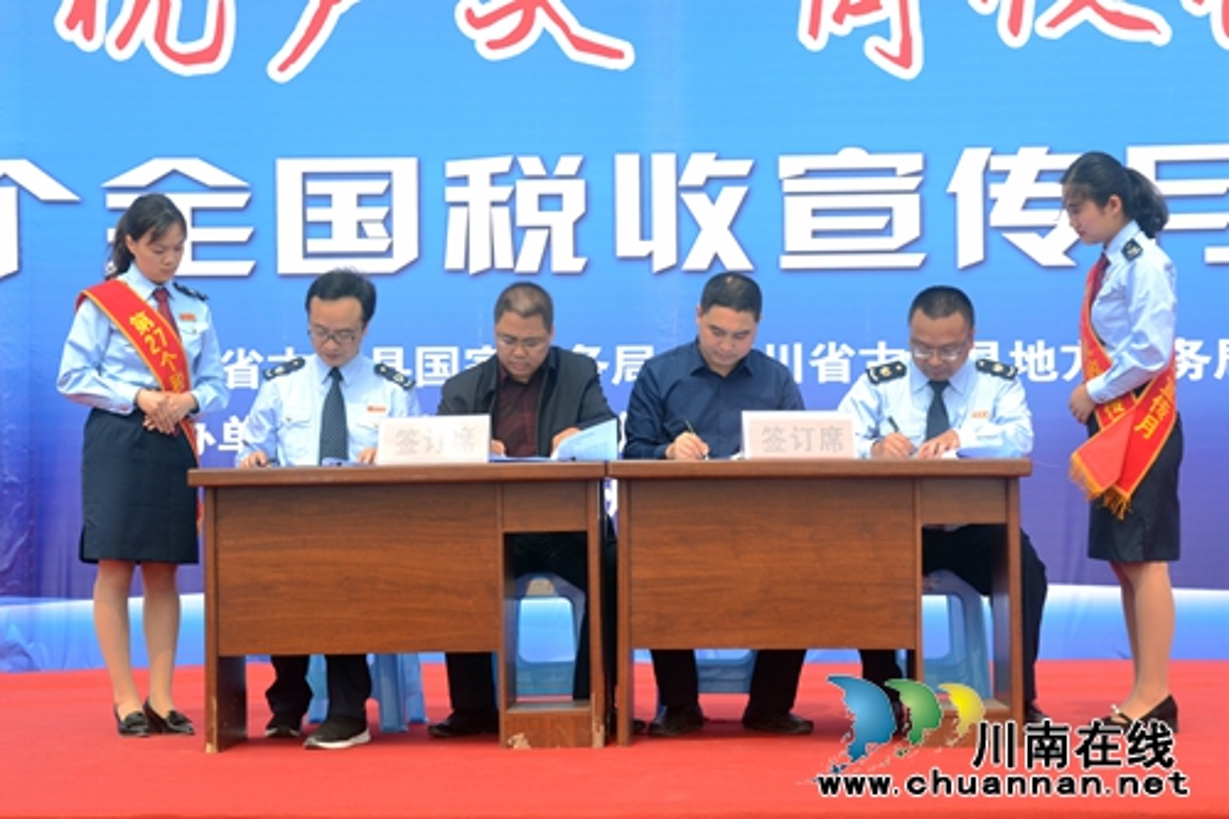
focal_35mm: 69
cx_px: 614
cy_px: 410
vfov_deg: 19.7
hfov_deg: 29.3
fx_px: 2355
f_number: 13
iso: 800
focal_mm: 46
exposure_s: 1/640
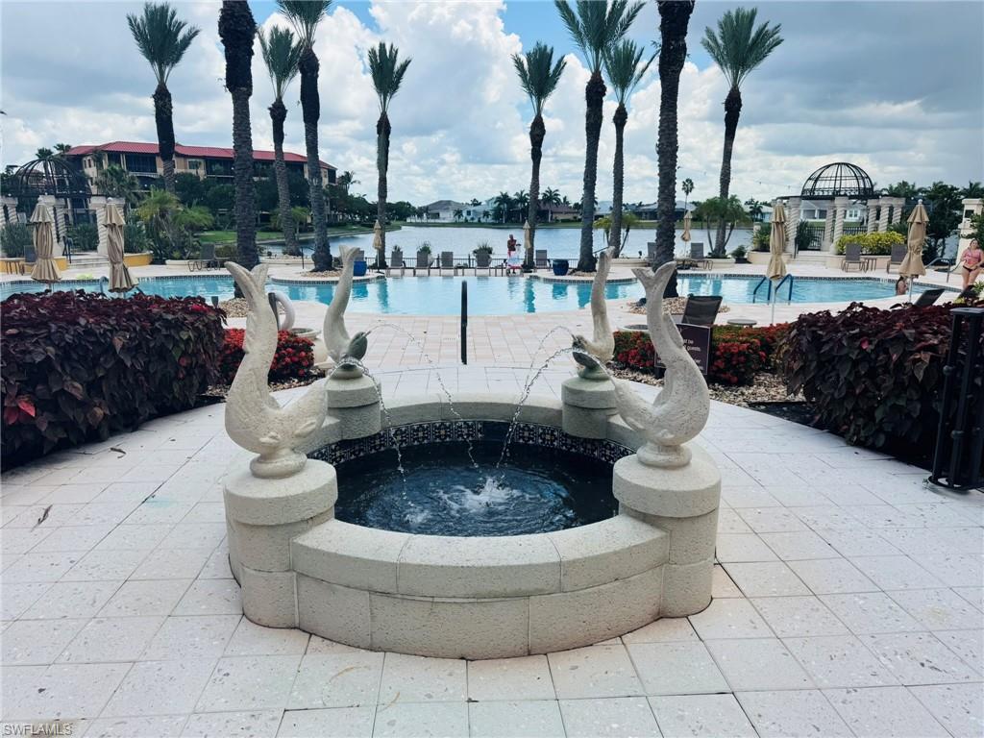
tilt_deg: -13.3
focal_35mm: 24
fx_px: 682
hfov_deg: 71.6
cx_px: 492
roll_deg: -0.3
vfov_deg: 56.8
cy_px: 369
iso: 80
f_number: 1.78
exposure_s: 1/3247
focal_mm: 6.76
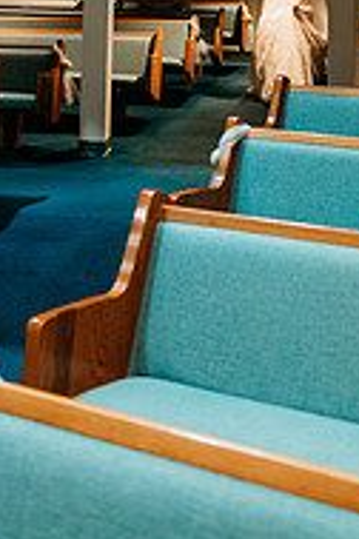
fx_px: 853
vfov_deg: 30.9
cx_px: 236
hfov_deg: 23.7
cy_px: -66
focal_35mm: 57
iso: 2000
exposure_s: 1/125
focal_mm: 24
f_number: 1.8
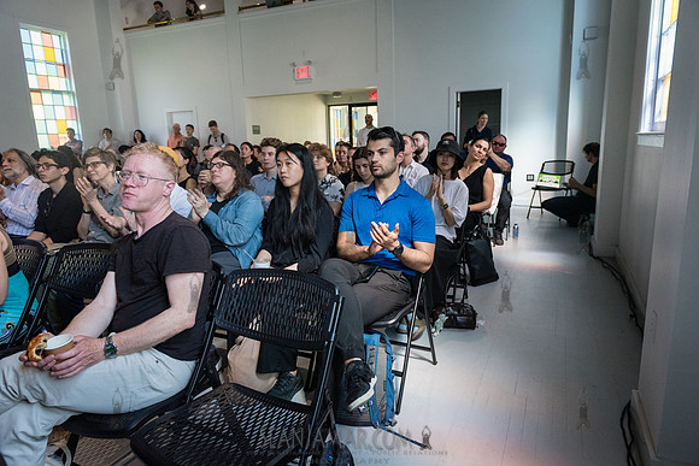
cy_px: 233
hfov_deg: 73.7
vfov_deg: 53.2
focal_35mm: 24
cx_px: 350
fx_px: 466
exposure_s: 1/500
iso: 5000
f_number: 4
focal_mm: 24
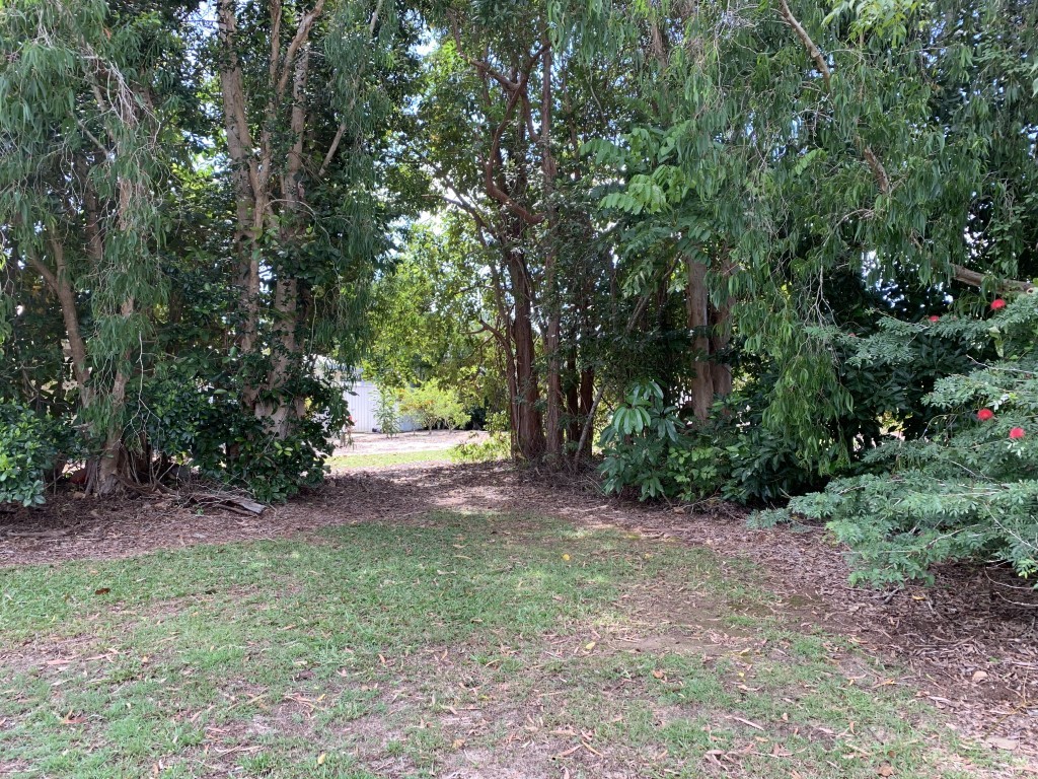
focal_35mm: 26
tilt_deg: +2.4
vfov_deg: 53.1
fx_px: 780
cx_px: 519
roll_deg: -0.5
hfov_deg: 67.3
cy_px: 390
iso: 25
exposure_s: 1/130
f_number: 1.8
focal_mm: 4.25
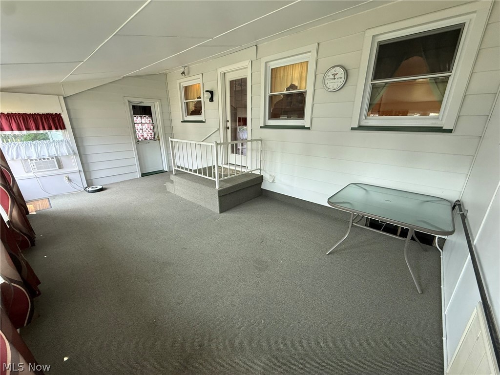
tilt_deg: -17.8
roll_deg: -0.4
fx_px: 202
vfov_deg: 85.7
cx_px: 250
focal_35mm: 14
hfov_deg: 102.1
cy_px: 188
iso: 160
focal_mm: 2.22
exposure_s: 1/99
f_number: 2.2
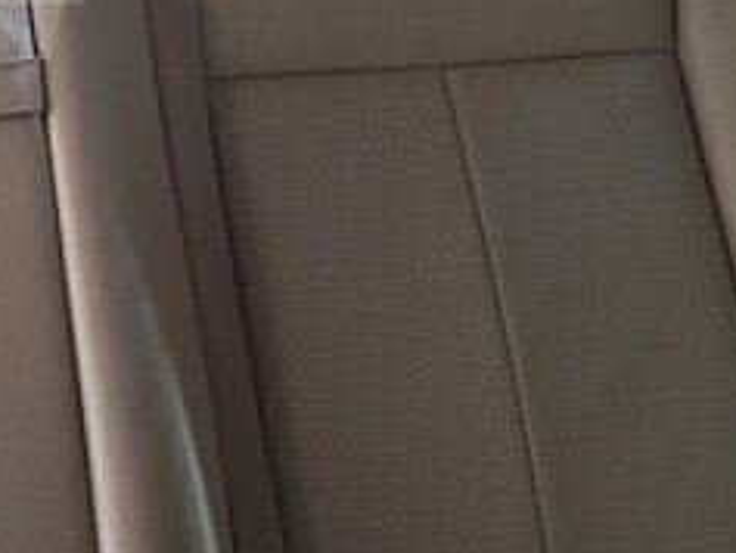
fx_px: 1659
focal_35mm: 78
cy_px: -42
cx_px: -233
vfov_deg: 18.3
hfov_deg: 22.3
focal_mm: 3.7
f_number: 1.9
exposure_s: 1/100
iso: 40
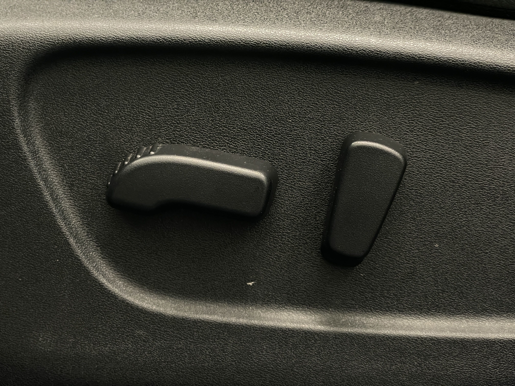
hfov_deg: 36.8
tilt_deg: -8.8
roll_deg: -0.1
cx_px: 258
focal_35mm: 52
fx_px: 774
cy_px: 193
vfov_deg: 28.0
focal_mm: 6
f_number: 2
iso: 640
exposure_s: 1/50
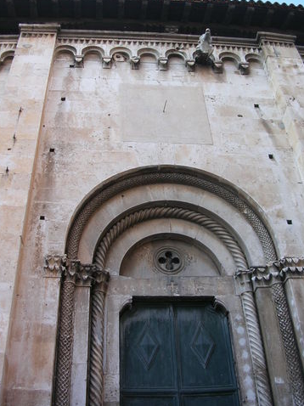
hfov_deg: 36.8
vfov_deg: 47.9
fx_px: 457
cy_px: 203
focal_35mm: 39
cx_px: 150
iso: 50
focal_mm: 5.8
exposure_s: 1/112
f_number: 2.8
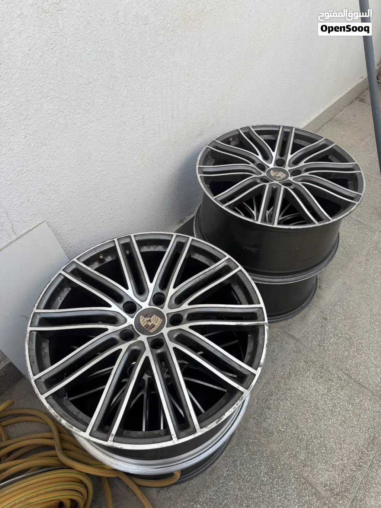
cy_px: 254
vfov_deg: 71.6
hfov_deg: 56.8
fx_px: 352
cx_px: 190
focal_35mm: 24
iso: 80
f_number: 1.78
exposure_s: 1/484
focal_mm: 6.76
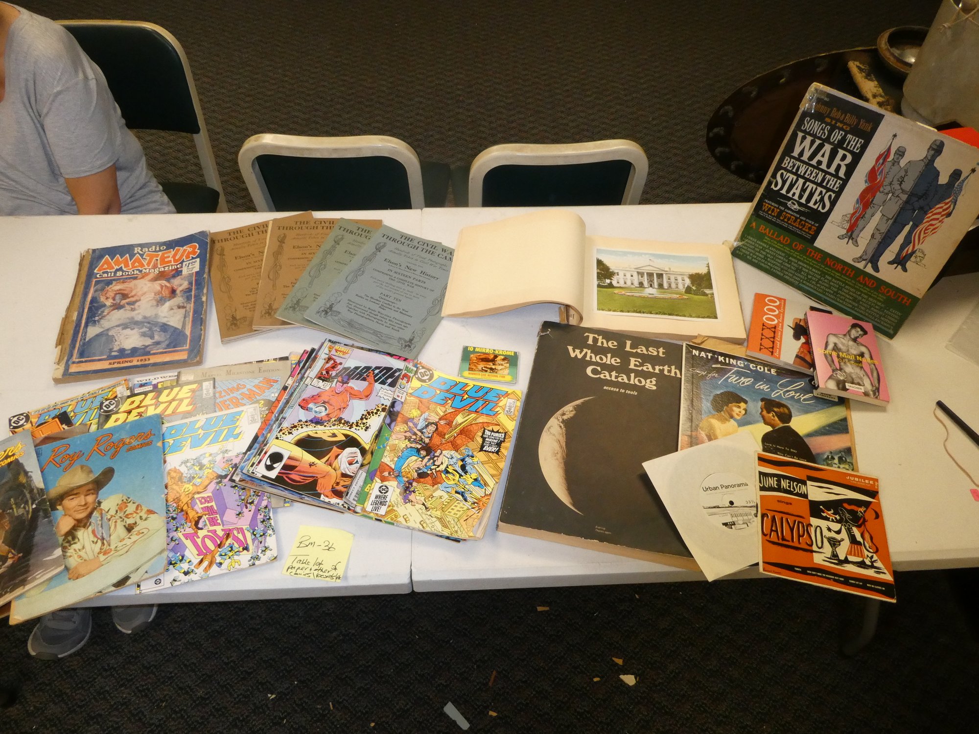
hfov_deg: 71.6
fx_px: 679
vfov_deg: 56.8
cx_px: 490
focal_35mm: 24
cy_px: 367
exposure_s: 1/60
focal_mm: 4.3
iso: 400
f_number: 4.5
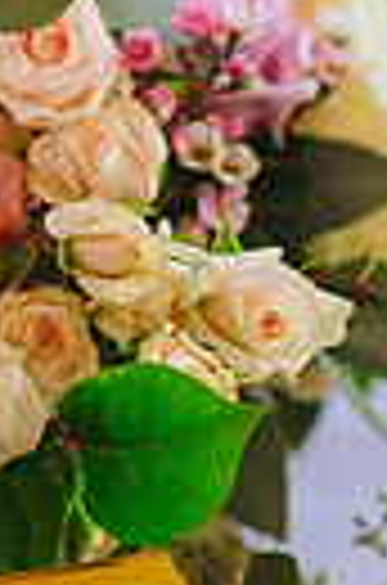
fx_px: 4766
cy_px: 382
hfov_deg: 4.6
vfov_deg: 7.0
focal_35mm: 294
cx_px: -20
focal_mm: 85
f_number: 2
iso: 800
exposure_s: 1/50
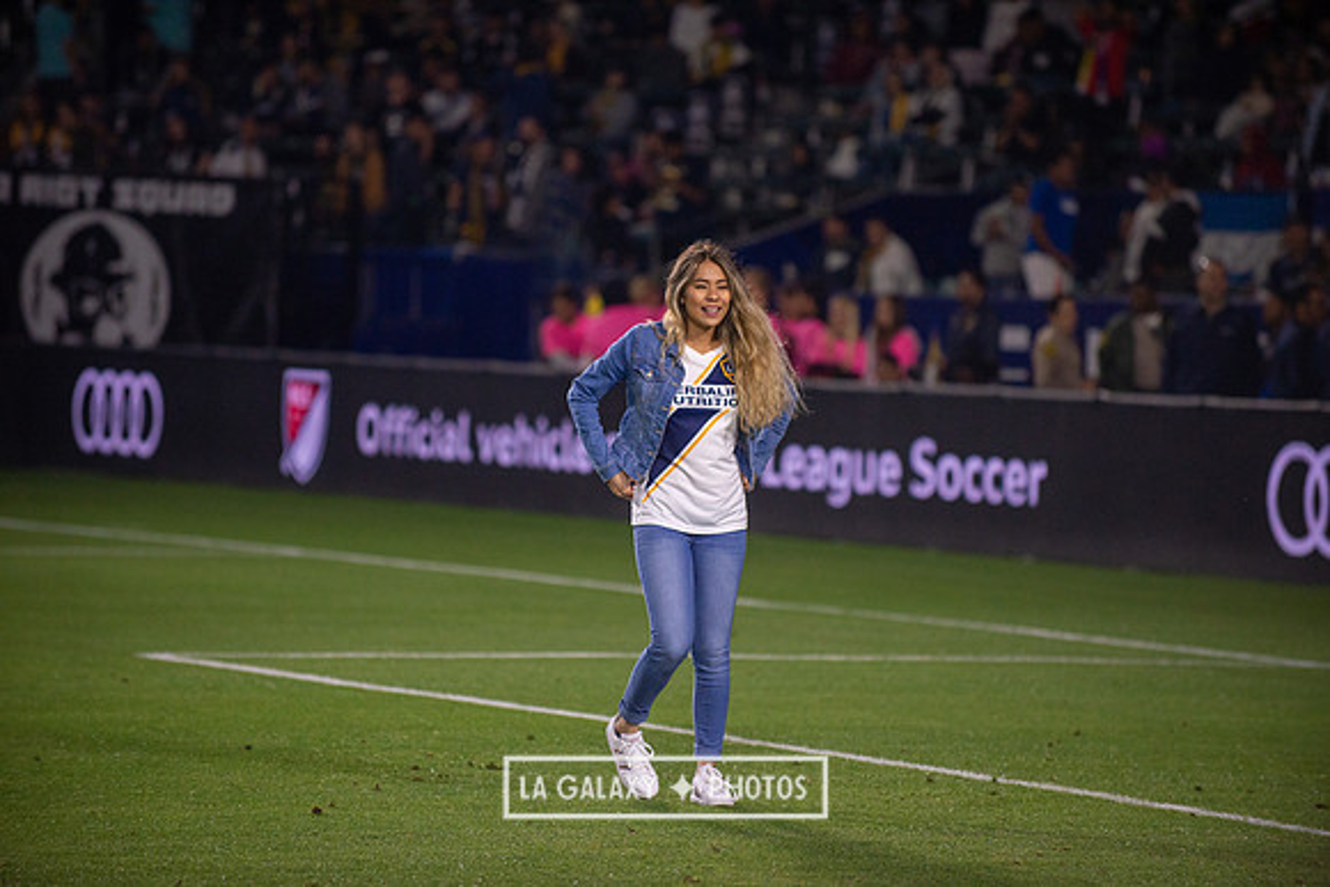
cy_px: 444
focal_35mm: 200
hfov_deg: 10.3
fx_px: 7390
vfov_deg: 6.9
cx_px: 665
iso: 1600
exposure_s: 1/2500
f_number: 2.8
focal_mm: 200
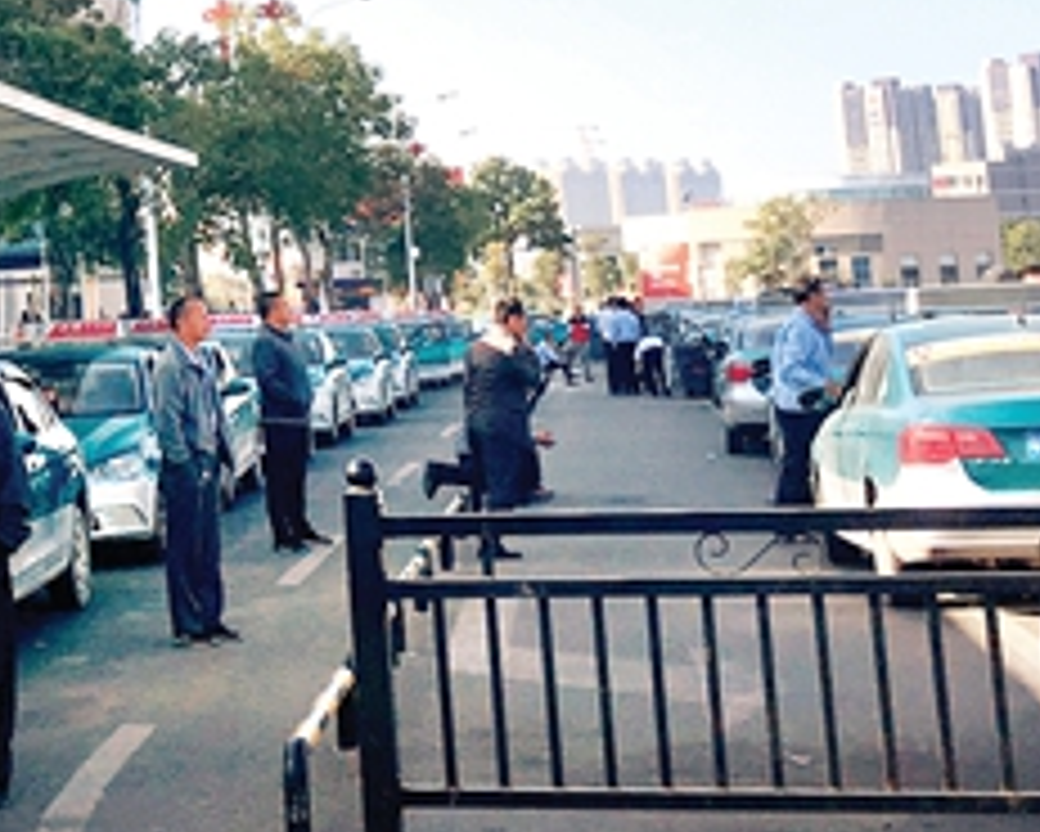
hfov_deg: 19.7
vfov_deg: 16.3
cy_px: -56
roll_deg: +1.8
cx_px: -180
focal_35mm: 92
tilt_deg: +8.6
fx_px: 2833
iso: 25
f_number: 2.2
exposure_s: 1/1040
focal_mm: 4.15
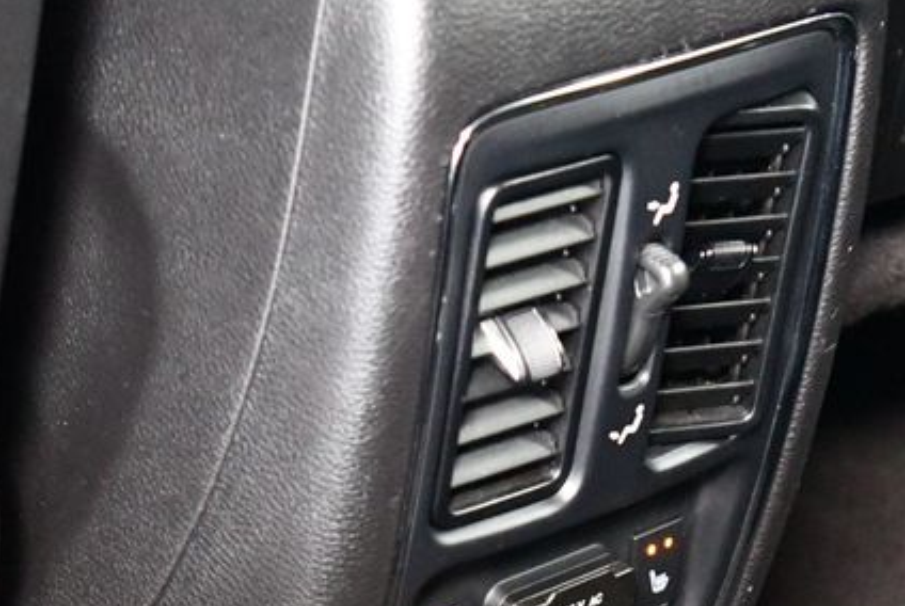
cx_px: 395
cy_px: 437
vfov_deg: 8.3
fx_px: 4179
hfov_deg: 12.4
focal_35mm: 166
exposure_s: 1/15
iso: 12800
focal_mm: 55
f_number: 5.6
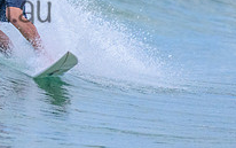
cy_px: -33
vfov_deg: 0.7
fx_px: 11326
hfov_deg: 1.2
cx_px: 5
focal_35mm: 1760
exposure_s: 1/2000
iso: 2500
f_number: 5.6
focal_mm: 500
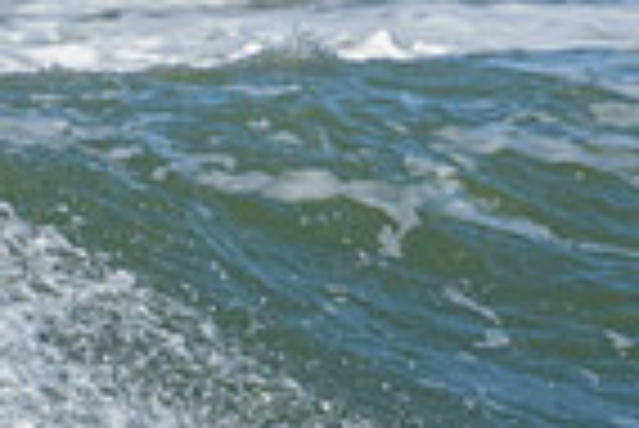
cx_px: 248
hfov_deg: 0.5
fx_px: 75371
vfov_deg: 0.3
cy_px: 598
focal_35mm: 4242
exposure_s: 1/2000
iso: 1000
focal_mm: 800
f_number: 11
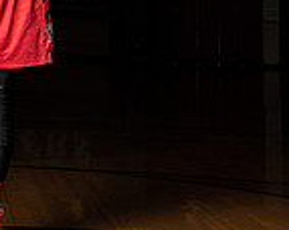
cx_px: -2
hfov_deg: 15.3
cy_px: -141
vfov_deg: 11.7
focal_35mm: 124
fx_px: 1059
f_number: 14
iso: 320
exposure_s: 1/200
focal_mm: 42
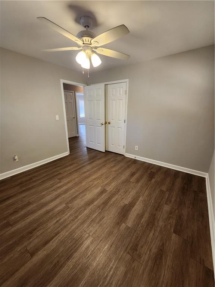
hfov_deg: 89.9
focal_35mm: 13
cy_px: 144
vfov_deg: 106.2
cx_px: 108
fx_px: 108
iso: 400
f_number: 2.2
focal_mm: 2.2
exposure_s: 1/60
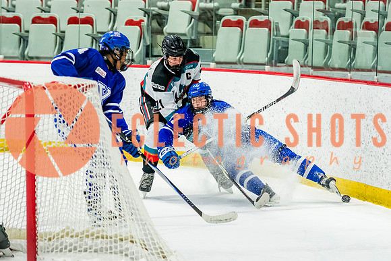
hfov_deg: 9.5
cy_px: 145
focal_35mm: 217
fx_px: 2353
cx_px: 260
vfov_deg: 6.3
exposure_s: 1/1000
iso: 1600
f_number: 3.2
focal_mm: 112
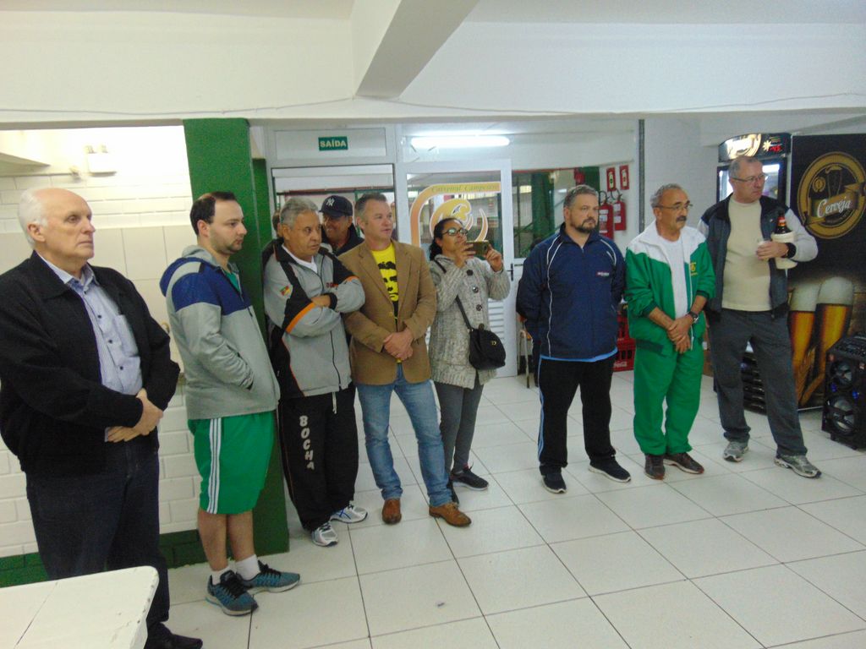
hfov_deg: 69.4
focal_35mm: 25
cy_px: 324
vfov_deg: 54.9
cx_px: 433
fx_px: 625
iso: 250
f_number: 3
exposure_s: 1/30
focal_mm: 4.5
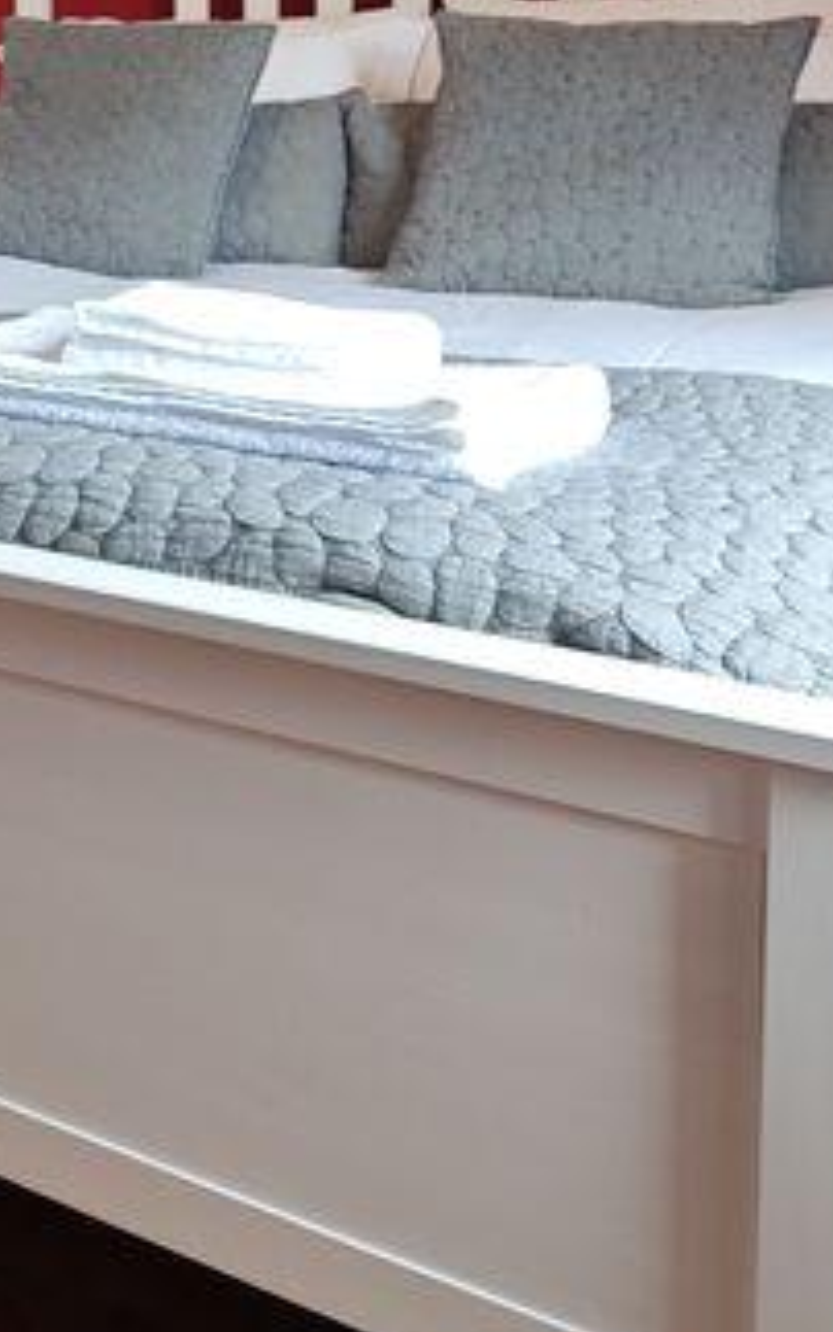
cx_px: -355
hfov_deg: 23.1
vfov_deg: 39.7
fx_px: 1706
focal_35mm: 47
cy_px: 144
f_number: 1.8
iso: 80
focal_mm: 2.03
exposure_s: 1/50
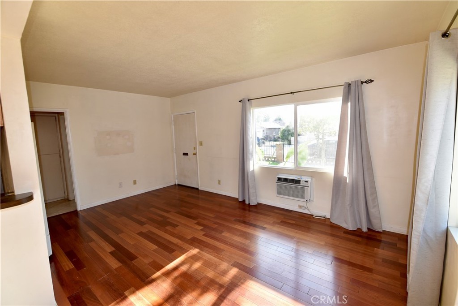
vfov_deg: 77.3
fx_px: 191
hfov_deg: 100.4
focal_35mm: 15
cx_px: 229
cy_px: 153
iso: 560
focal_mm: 15
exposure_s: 1/125
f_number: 5.6
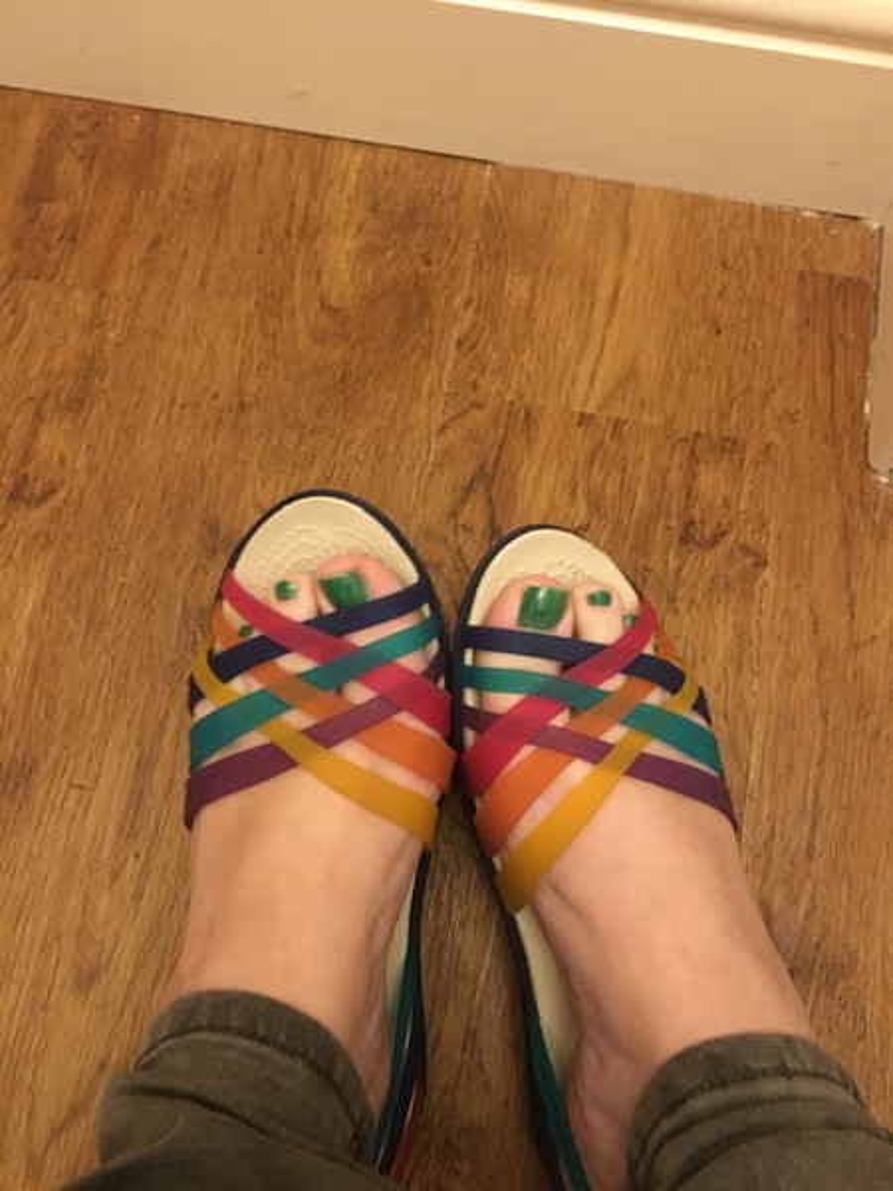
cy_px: 596
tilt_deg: -75.6
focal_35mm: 29
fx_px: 997
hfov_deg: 48.2
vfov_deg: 61.7
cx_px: 446
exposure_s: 1/17
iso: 400
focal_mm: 4.15
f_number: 2.2
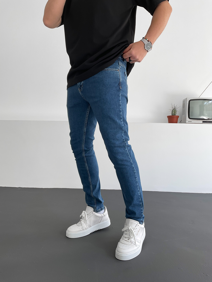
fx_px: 237
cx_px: 106
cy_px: 141
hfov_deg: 48.2
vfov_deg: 61.7
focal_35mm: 29
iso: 16
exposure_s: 1/120
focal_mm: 3
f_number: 1.8
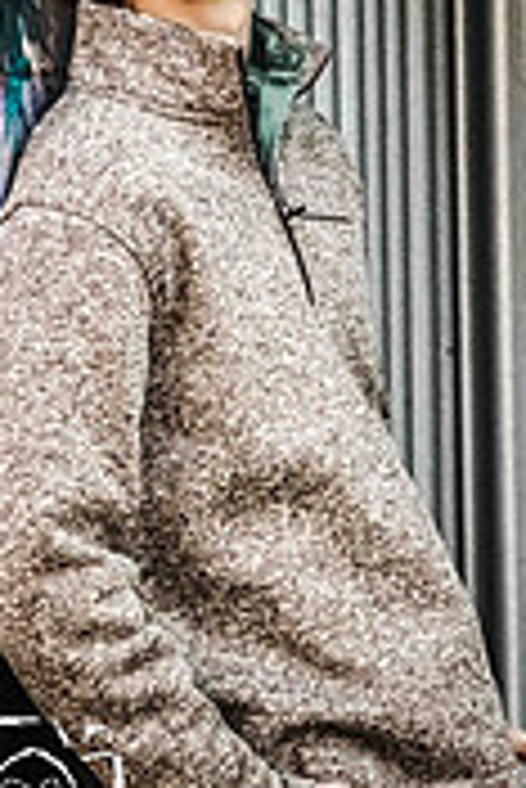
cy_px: 275
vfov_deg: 5.9
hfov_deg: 4.0
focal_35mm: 347
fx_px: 7589
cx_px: 324
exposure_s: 1/1600
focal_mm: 135
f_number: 6.3
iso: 1600
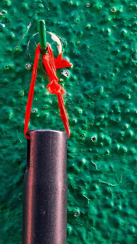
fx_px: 1040
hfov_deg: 7.5
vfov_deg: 13.2
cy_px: 225
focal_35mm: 161
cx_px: 103
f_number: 6.3
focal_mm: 70
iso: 1600
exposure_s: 1/250
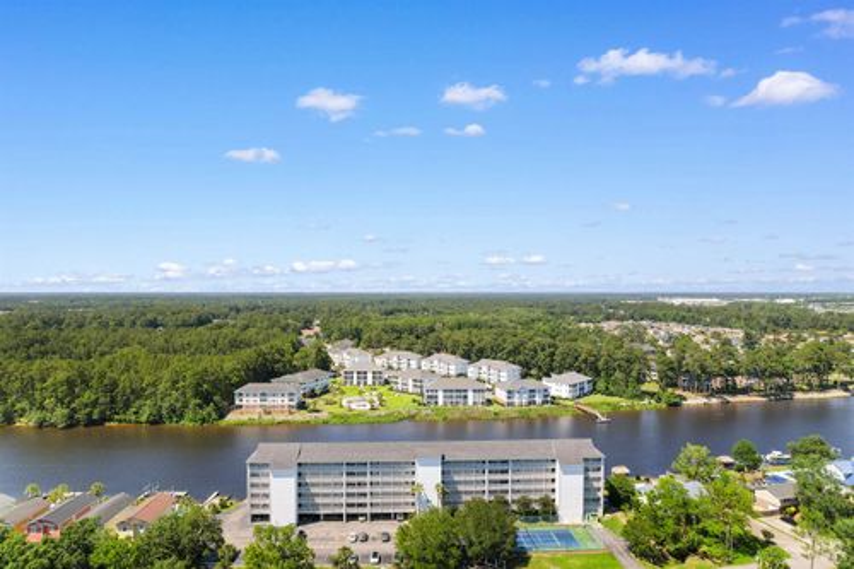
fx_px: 522
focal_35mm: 22
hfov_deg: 78.6
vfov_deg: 57.2
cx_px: 427
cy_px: 284
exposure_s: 1/320
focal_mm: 8.38
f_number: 2.8
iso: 100
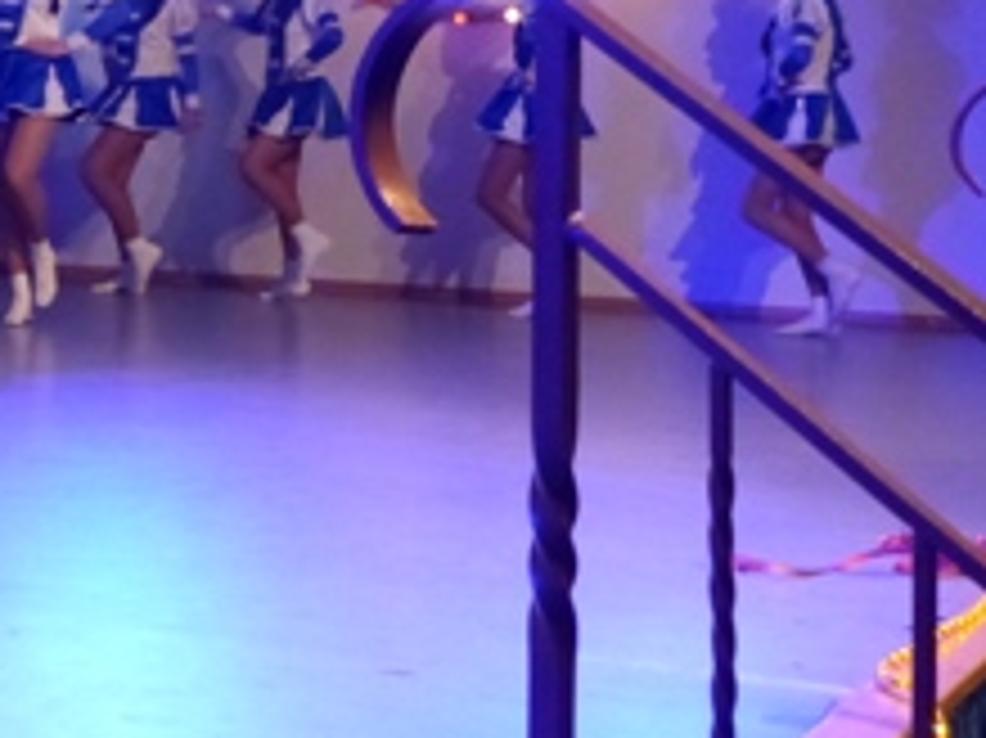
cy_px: 27
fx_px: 2363
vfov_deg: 17.4
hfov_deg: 22.0
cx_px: -158
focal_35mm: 83
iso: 800
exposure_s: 1/100
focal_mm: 6.3
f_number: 2.8
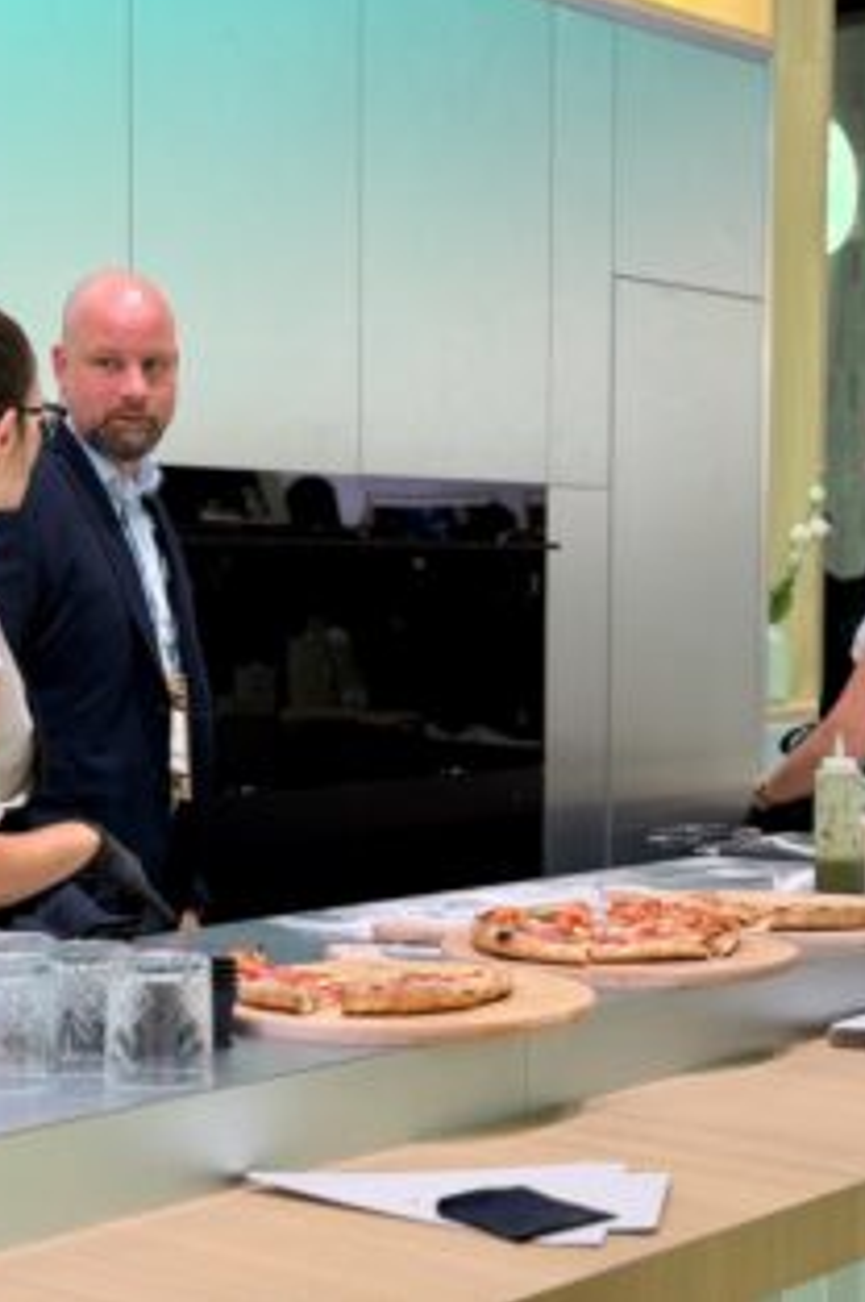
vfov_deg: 29.3
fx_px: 2492
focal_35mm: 69
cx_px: 441
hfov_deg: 19.7
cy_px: 632
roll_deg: -0.7
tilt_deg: -0.4
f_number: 1.78
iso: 80
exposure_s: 1/69
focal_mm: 6.76
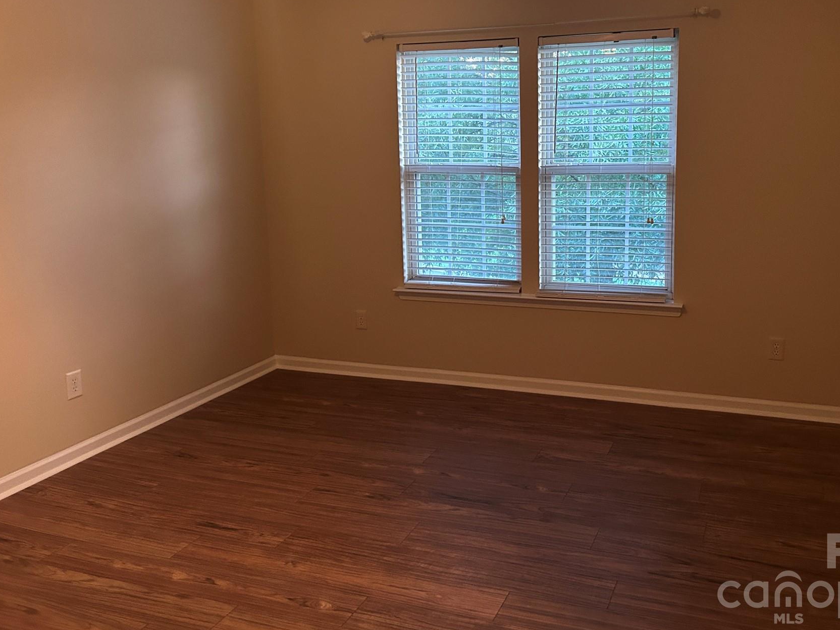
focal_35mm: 32
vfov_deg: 43.9
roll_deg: +0.0
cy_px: 245
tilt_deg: -7.5
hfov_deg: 56.4
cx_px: 504
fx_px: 777
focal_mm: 5.7
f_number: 1.5
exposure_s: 1/40
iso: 500
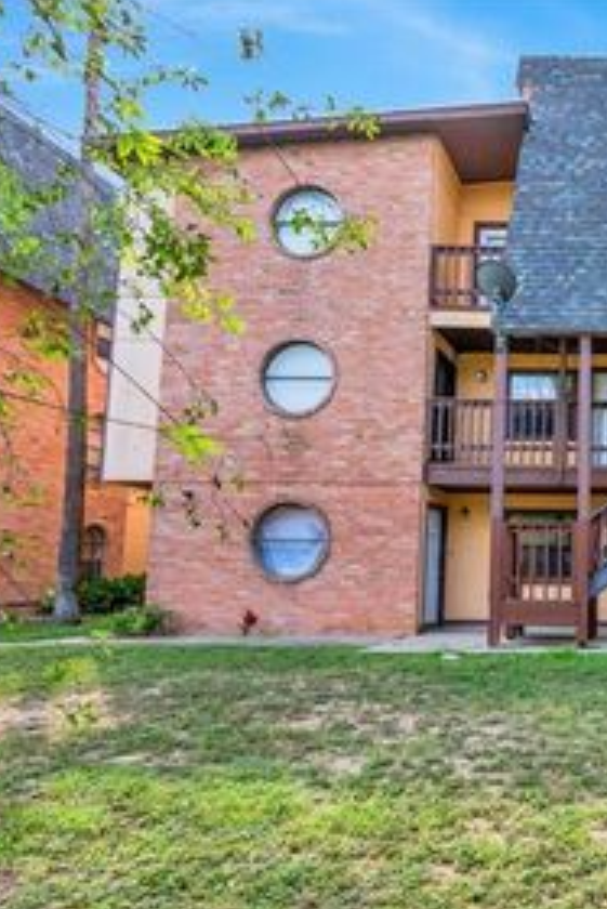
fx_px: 631
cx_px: 659
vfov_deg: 71.0
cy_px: 528
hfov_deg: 41.5
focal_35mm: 25
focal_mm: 14
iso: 250
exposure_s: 1/125
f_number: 10
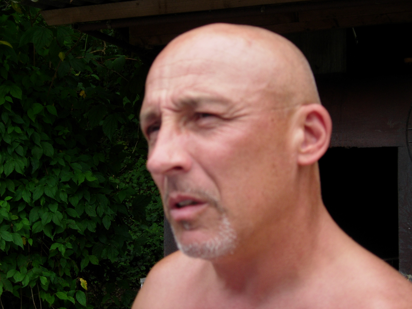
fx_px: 857
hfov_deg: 27.0
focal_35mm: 72
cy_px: 154
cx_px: 206
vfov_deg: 20.4
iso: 64
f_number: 3.7
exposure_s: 1/209
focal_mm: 14.9
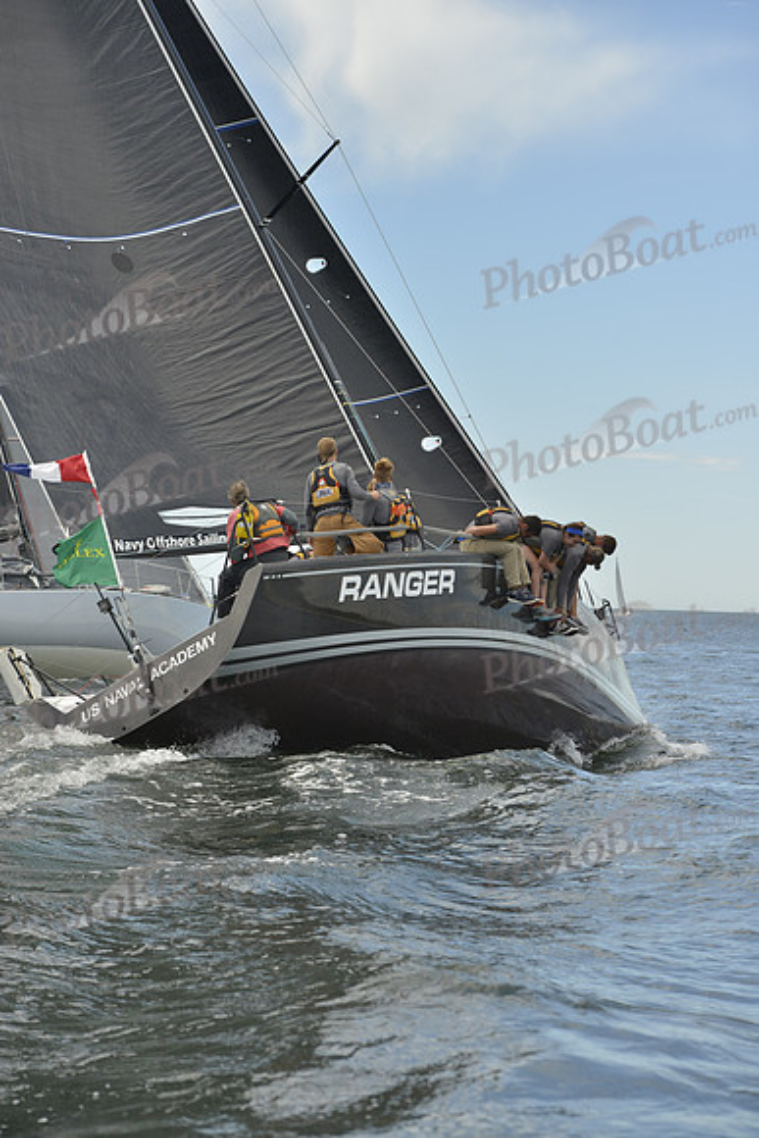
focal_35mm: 90
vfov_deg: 22.6
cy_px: 569
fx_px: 2844
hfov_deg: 15.2
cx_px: 380
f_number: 6.3
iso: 280
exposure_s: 1/1600
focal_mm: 90
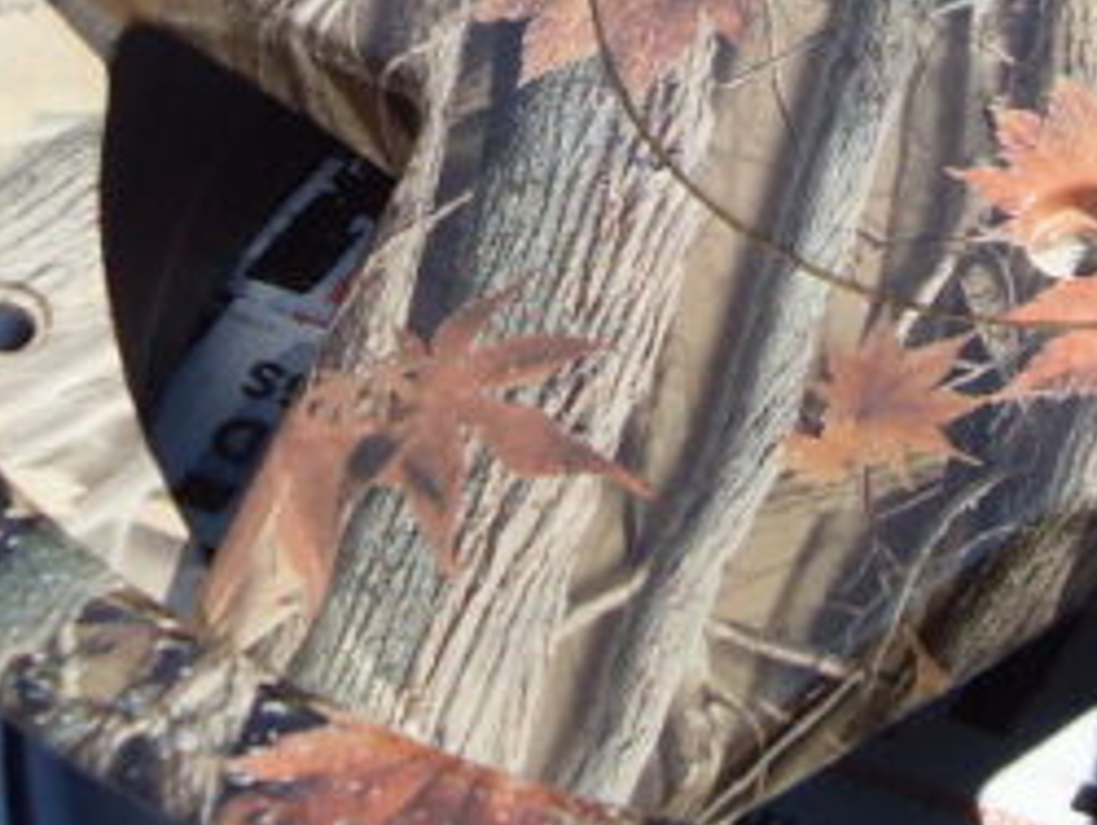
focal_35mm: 112
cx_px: 1106
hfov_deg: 17.1
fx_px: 3553
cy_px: -206
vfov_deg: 12.9
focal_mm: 6.3
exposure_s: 1/180
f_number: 7
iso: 80
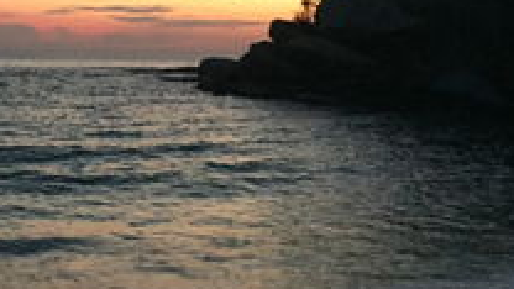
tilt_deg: +4.0
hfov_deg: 27.7
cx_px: 35
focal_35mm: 73
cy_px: 17
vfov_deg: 16.3
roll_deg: -2.1
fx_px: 995
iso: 250
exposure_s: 1/30
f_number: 2.2
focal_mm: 4.15
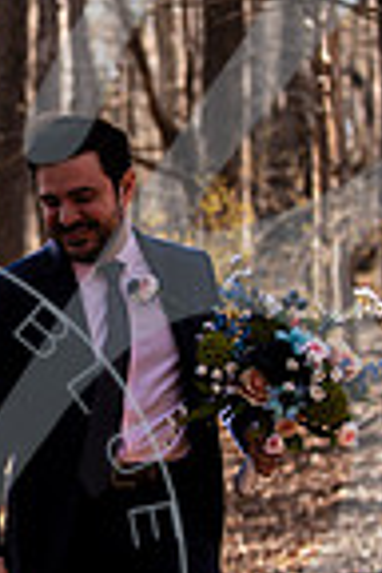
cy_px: 286
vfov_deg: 9.4
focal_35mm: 218
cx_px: -4
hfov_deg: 6.3
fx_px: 3470
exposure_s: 1/800
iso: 100
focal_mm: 70
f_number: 2.8
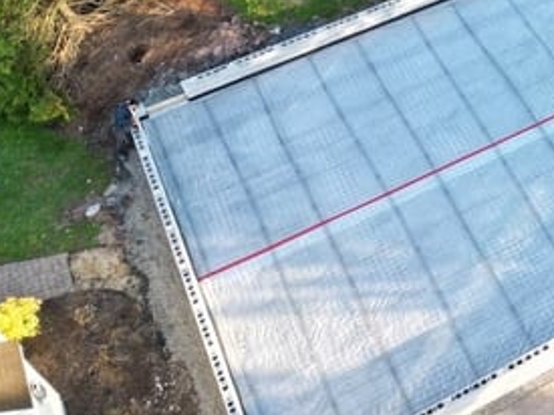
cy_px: 46
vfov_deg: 21.5
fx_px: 1072
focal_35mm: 67
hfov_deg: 25.2
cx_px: 713
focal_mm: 6.72
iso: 130
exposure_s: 1/250
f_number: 1.7
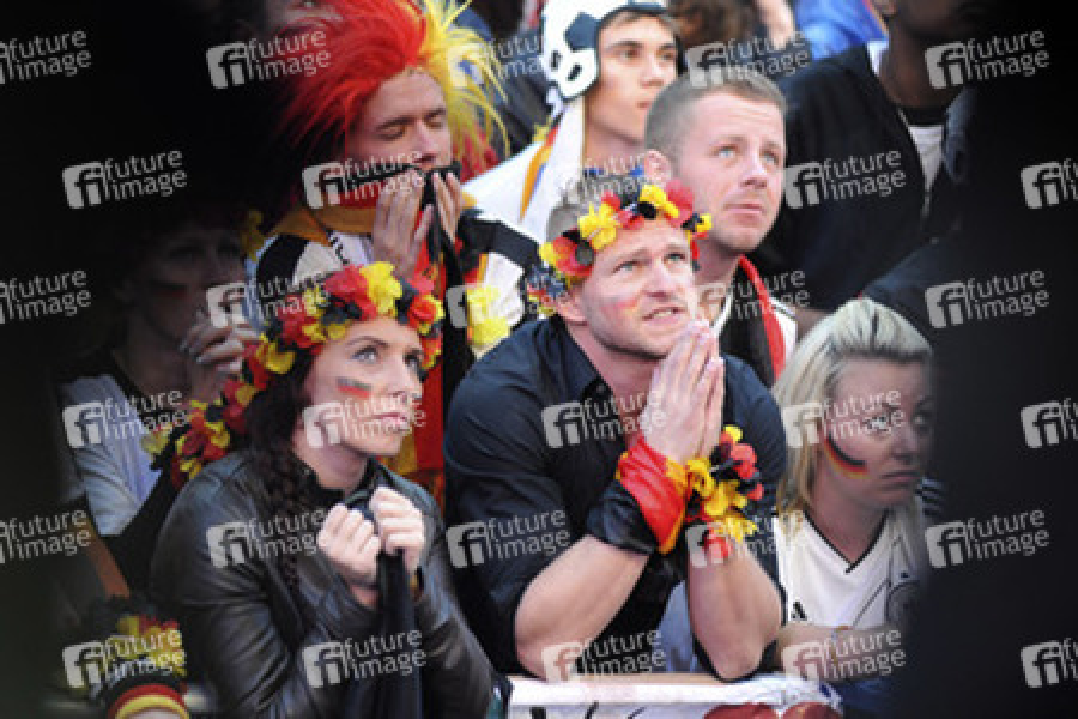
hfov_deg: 12.1
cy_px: 360
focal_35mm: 170
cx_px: 539
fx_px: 5090
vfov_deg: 8.1
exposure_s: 1/125
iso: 1600
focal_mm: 170
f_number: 2.8
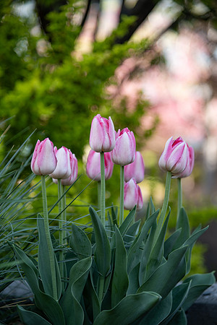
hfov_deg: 13.7
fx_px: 904
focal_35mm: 100
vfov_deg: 20.4
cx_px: 108
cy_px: 162
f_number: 4
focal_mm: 100
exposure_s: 1/200
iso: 125
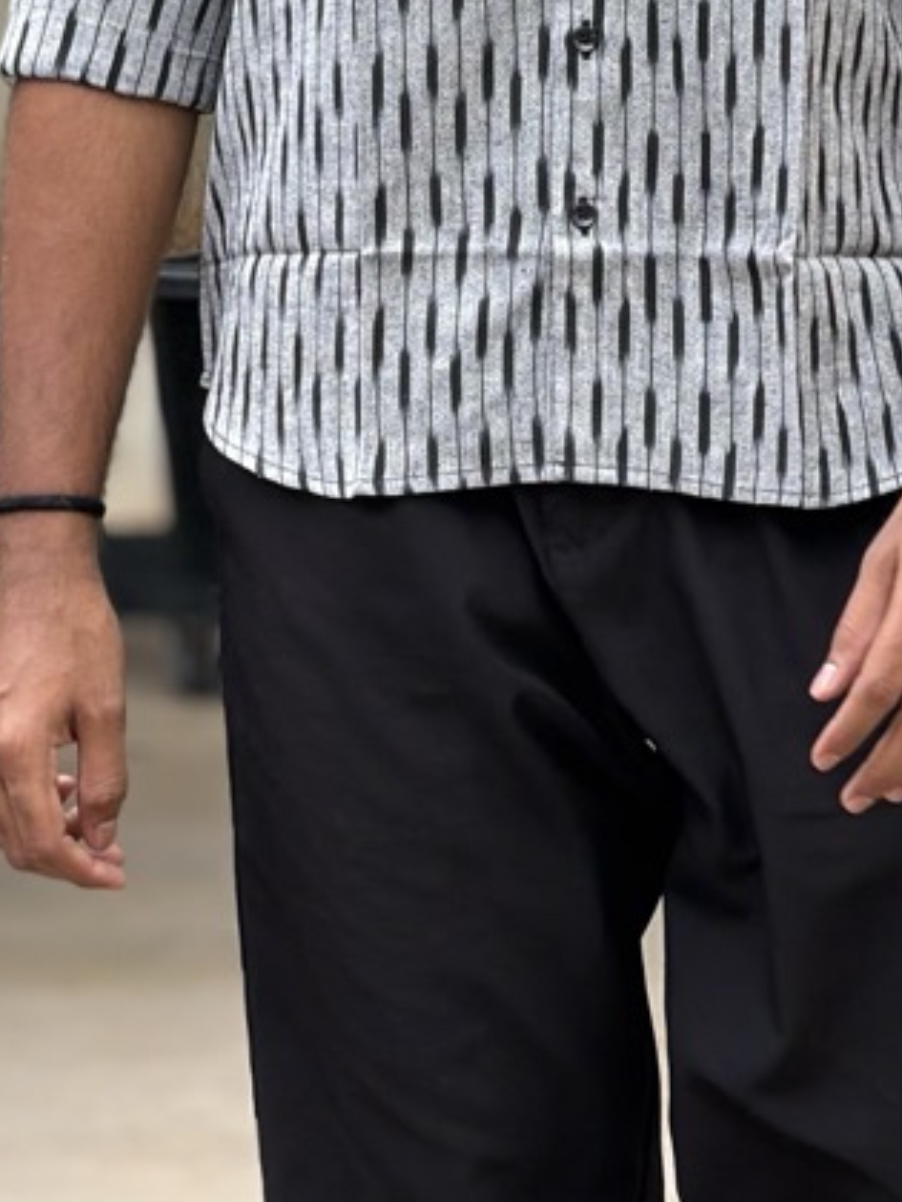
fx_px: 10597
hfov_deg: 4.9
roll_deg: -0.2
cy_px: -255
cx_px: 515
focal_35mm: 305
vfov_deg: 6.5
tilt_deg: -3.4
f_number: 2.8
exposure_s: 1/205
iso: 64
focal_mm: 16.89
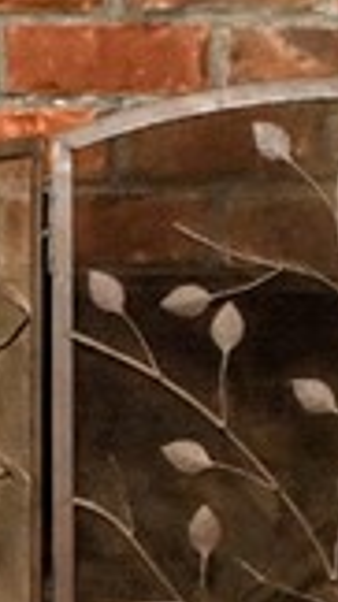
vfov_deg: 10.5
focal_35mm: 206
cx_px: 267
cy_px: 149
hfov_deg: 5.9
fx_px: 3282
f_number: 4.8
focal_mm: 19.5
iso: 3200
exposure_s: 1/60
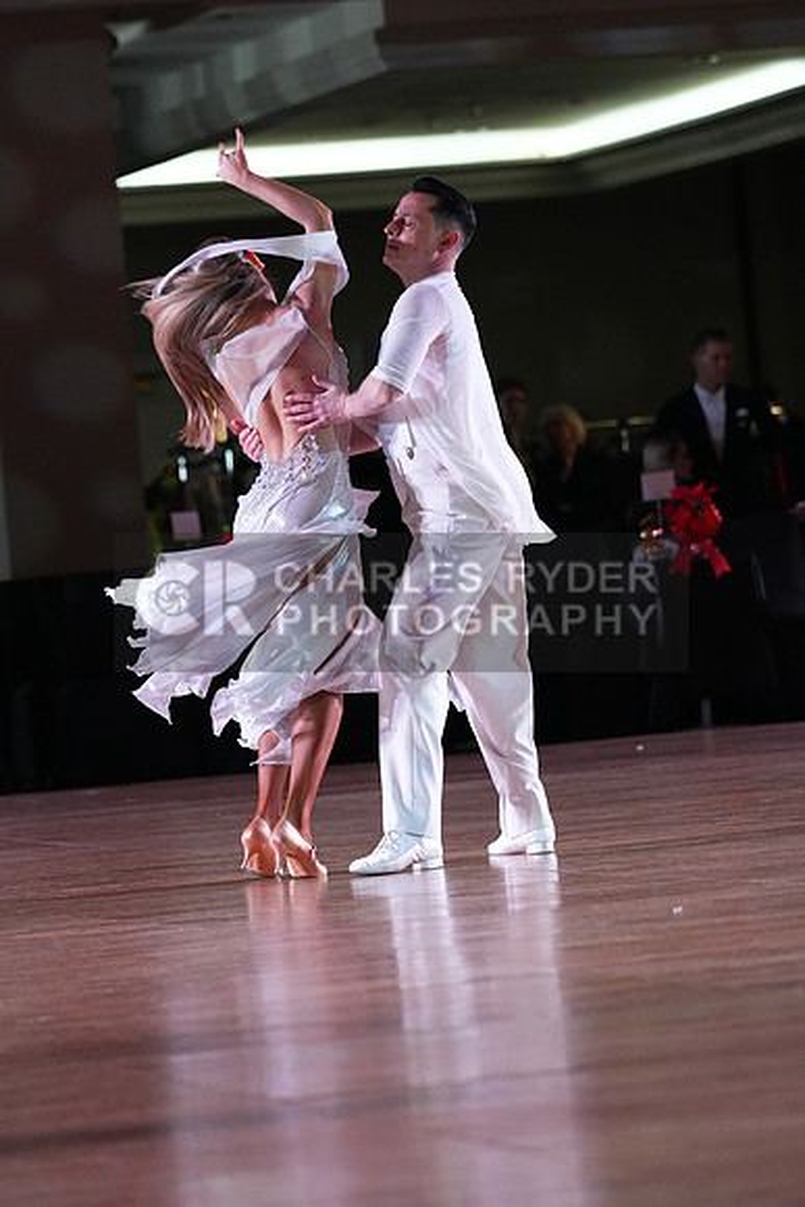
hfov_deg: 6.9
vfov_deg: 10.3
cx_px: 402
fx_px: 6704
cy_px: 604
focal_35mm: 200
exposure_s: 1/400
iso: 8000
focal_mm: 200
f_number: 5.6
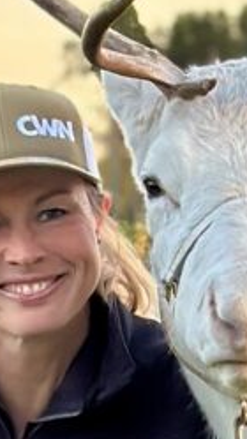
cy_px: 430
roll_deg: -1.8
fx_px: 2504
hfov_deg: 5.6
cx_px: 235
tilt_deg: -5.7
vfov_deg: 10.0
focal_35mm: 215
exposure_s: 1/312
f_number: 1.78
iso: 80
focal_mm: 6.86
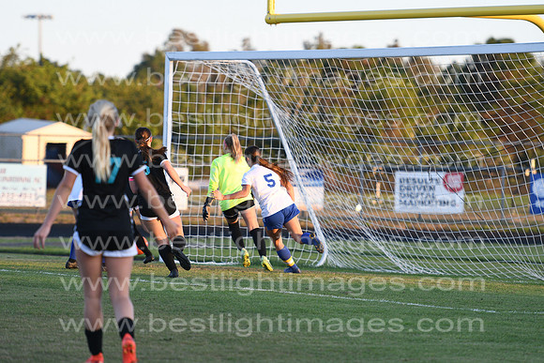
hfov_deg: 8.3
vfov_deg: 5.6
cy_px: 182
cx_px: 272
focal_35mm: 248
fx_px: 3741
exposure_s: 1/800
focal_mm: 165
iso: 320
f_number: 2.8
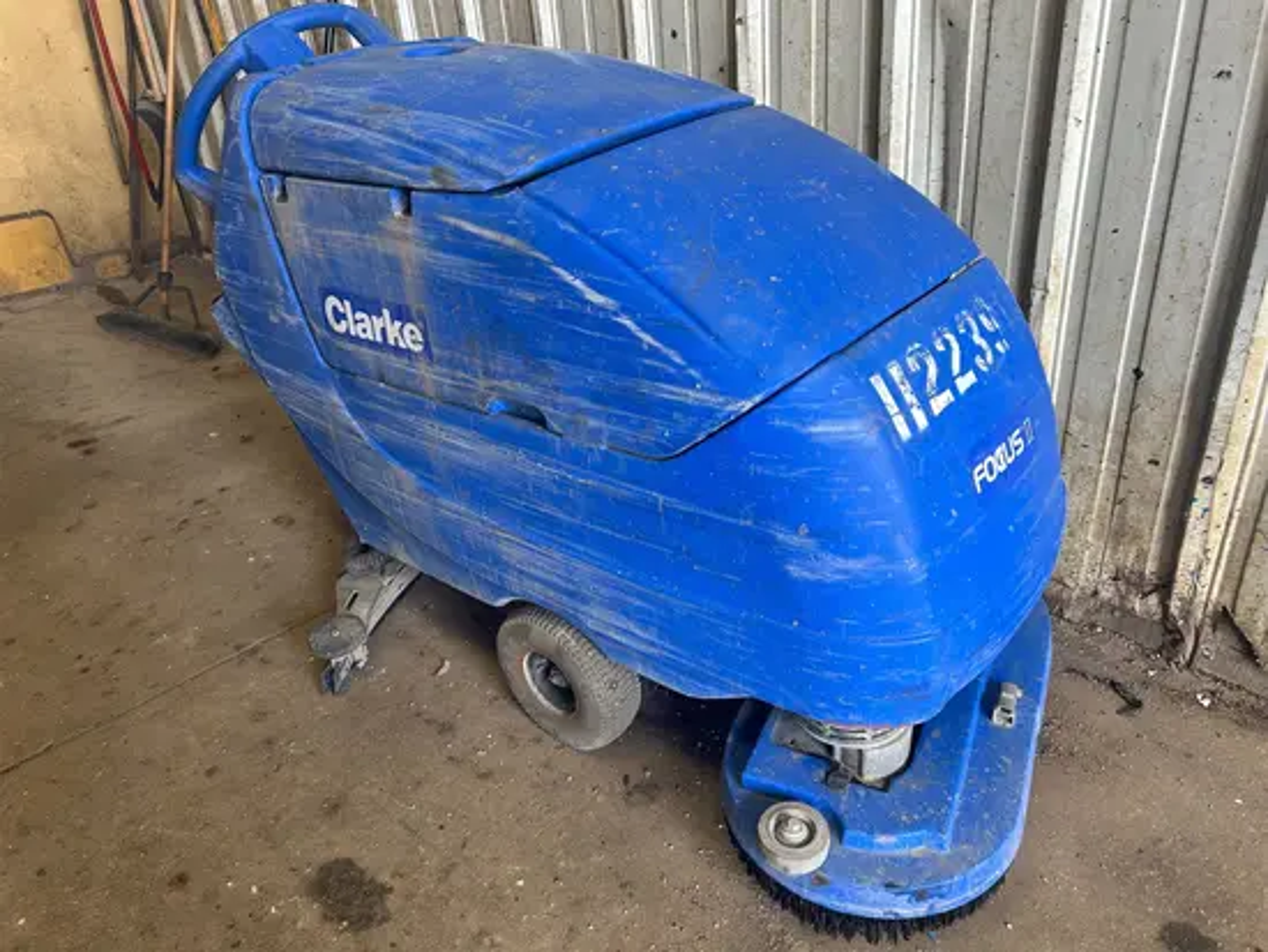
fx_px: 953
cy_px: 476
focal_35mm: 26
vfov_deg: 53.1
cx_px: 634
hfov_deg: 67.3
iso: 64
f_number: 1.5
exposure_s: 1/121
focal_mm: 5.7
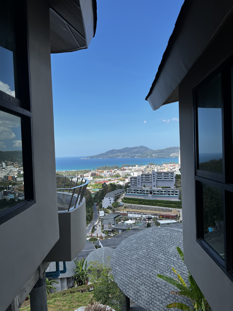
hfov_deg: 53.1
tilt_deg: -0.3
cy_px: 156
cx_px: 116
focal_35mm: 26
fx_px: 233
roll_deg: +1.4
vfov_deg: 67.3
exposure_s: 1/3077
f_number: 1.5
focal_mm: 5.7
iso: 50
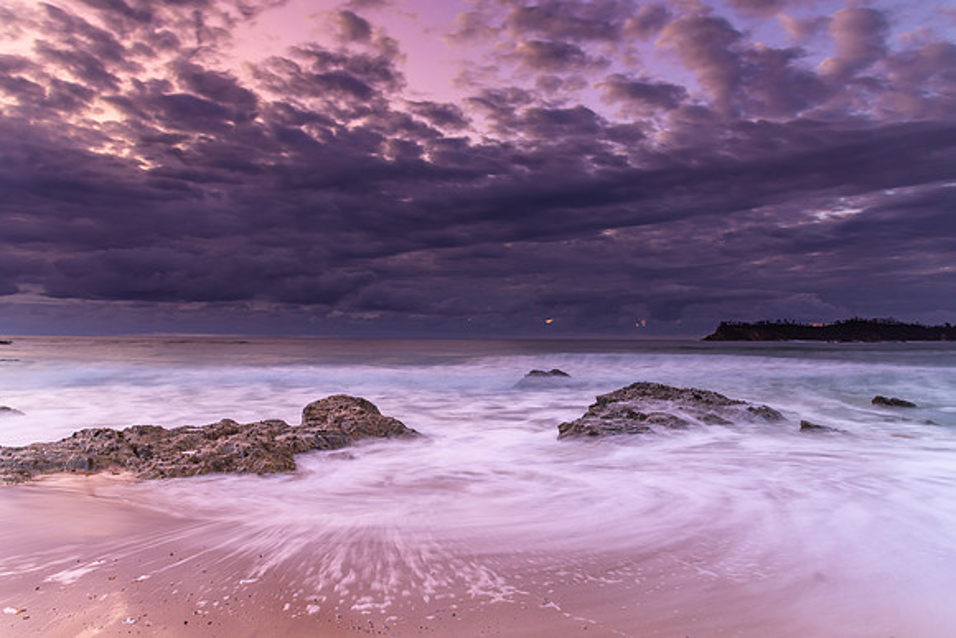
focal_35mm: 24
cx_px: 478
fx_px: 647
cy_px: 319
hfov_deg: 72.9
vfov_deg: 52.5
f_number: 8
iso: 200
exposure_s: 3
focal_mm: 24
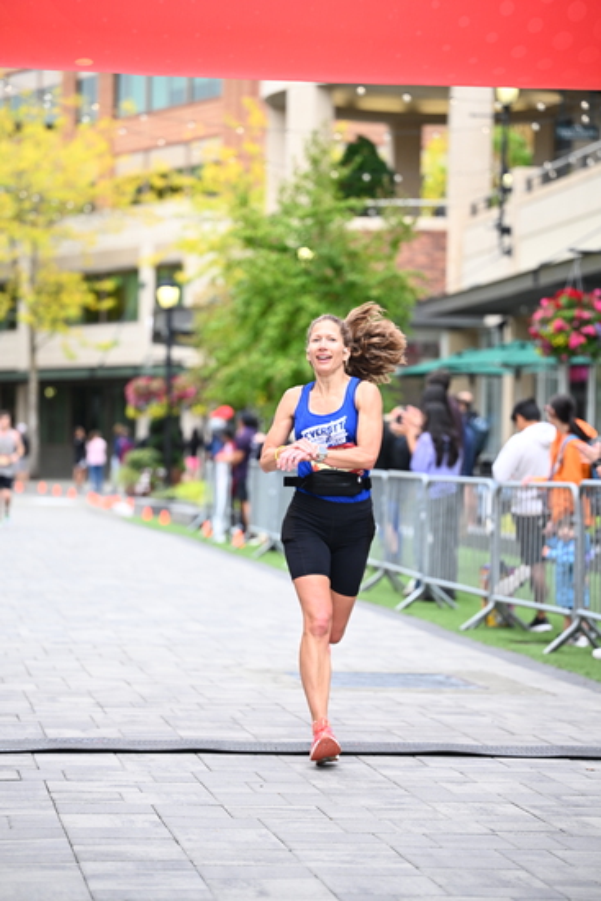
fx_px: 2628
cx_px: 300
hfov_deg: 13.0
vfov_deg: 19.5
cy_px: 450
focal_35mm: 105
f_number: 2.8
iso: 800
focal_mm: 105
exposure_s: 1/1600
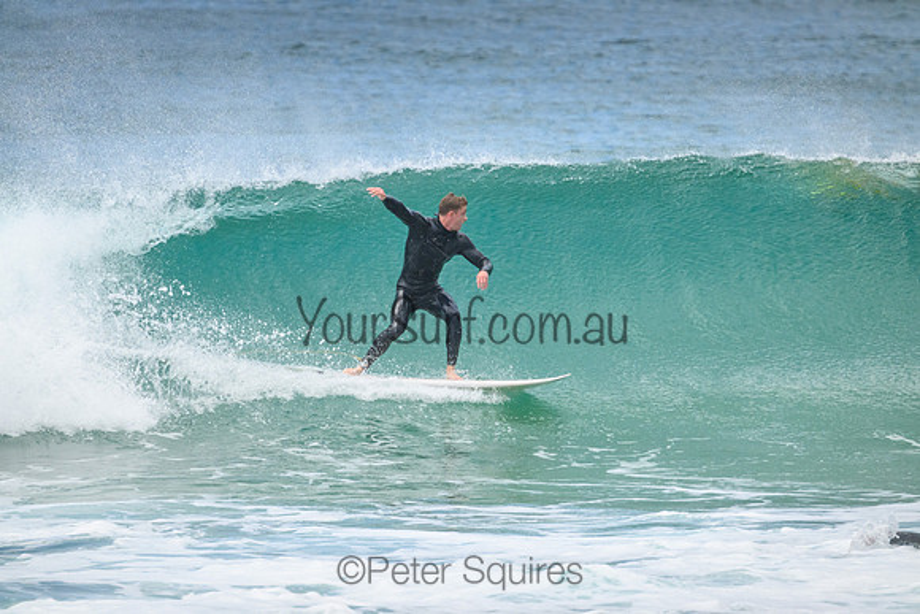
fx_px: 20448
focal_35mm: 800
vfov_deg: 1.7
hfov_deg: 2.6
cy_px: 307
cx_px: 460
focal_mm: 800
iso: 2200
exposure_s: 1/3200
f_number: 11
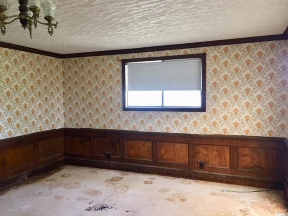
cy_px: 108
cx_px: 144
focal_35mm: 29
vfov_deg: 48.2
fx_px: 241
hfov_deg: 61.7
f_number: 2.2
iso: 125
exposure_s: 1/30
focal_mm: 4.15
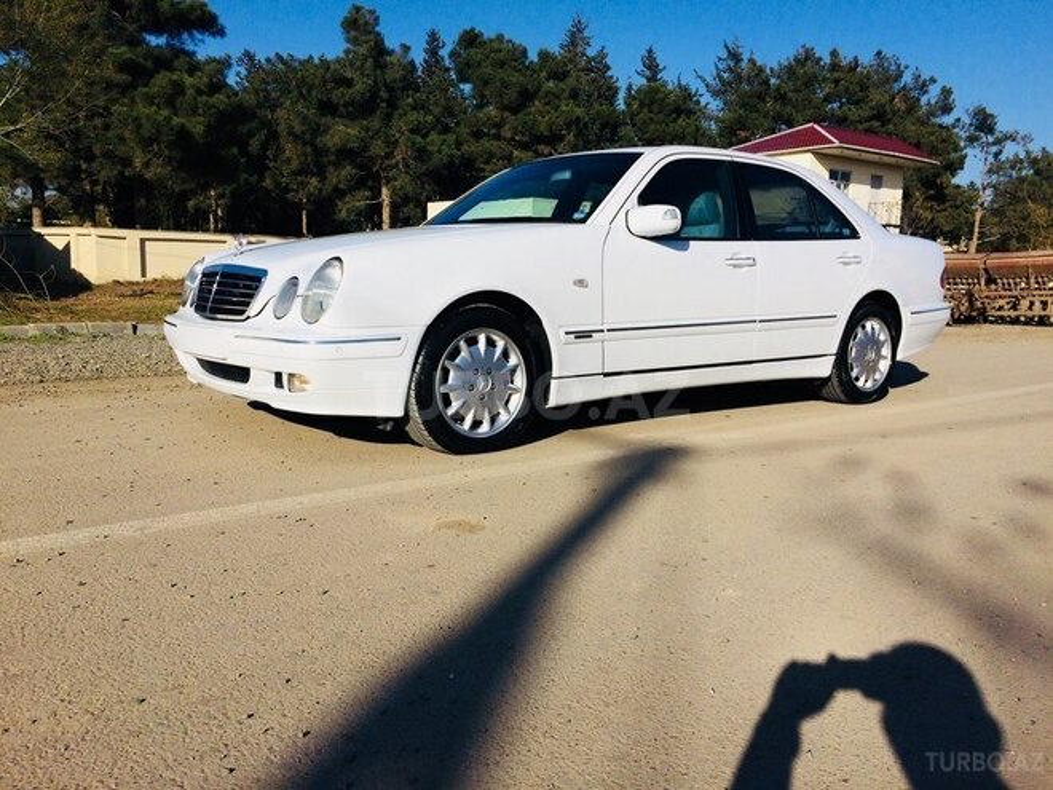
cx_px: 526
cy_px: 395
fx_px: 882
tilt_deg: -6.0
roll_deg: -1.0
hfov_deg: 61.7
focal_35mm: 29
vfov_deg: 48.2
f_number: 2.2
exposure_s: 1/5128
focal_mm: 4.15
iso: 40
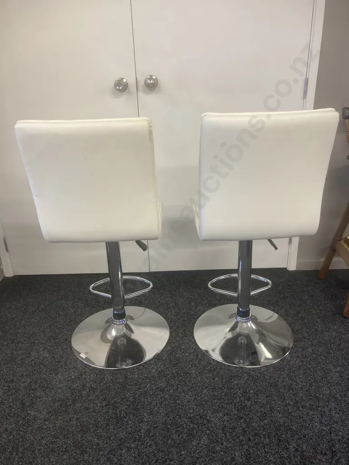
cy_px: 232
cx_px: 174
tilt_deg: -22.8
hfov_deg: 49.7
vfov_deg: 63.4
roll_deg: +1.8
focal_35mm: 28
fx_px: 376
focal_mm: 3.99
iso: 80
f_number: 1.8
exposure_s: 1/50
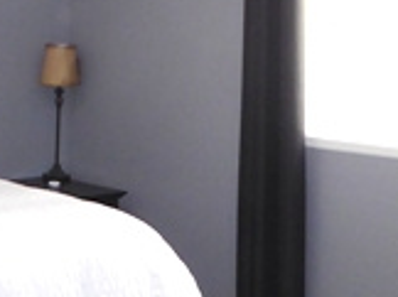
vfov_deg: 15.5
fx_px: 1091
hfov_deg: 20.5
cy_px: 101
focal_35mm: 95
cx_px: 101
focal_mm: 4.3
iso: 250
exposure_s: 1/60
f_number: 3.3
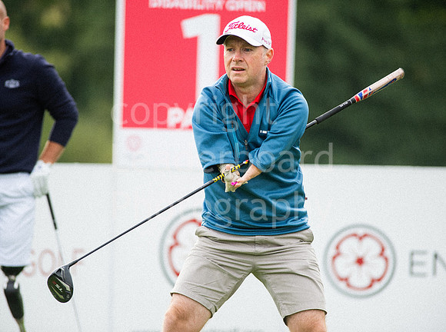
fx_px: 4194
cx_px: 222
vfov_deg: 4.5
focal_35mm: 326
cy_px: 164
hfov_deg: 6.1
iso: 800
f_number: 4
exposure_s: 1/2000
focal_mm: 300
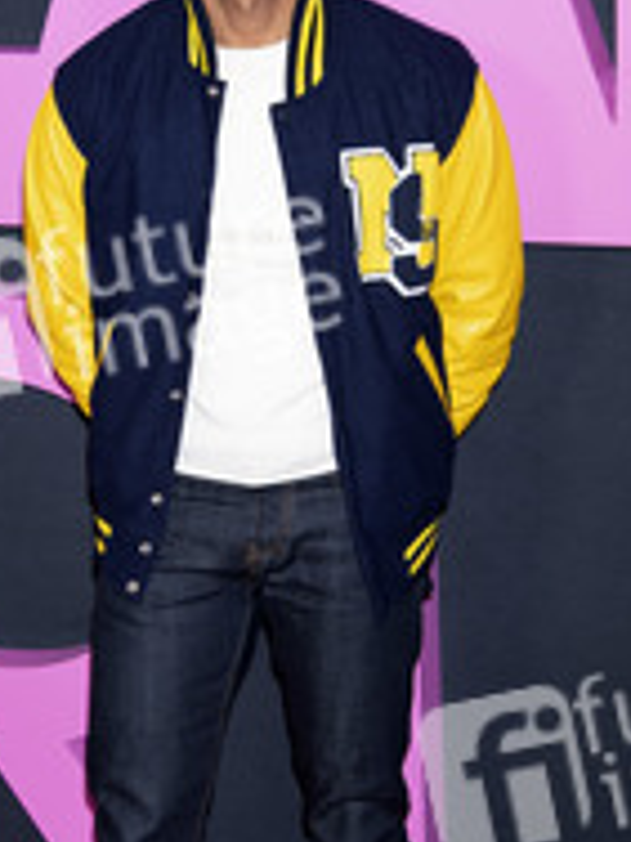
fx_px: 2285
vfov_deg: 20.8
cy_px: 528
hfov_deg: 15.7
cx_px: 242
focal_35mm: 94
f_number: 5
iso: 400
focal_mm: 46
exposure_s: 1/200
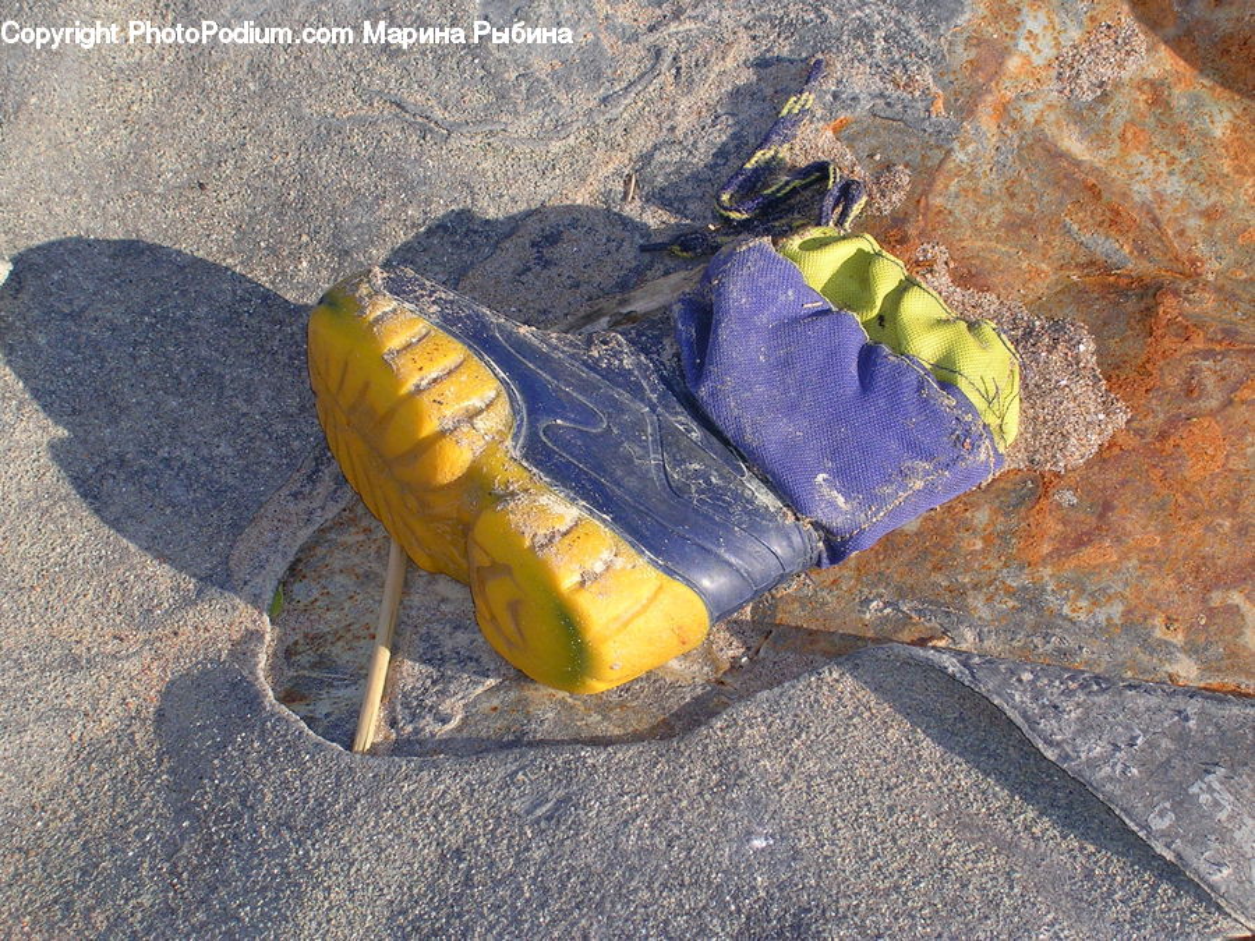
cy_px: 470
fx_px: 3988
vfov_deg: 13.5
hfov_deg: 17.9
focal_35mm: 110
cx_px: 628
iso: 50
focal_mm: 16.7
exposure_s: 1/287
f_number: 4.8
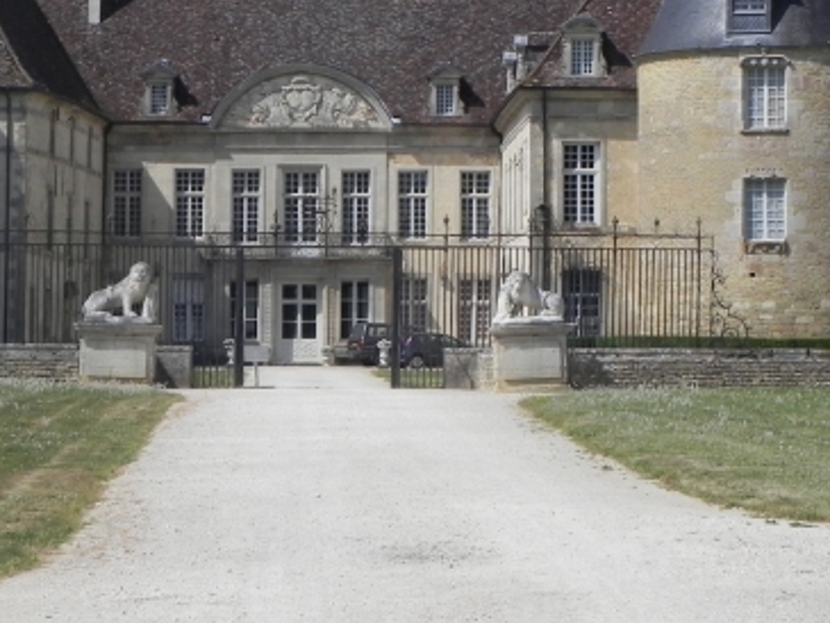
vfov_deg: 9.9
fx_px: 3574
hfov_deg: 13.2
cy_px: 148
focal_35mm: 149
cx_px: 355
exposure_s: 1/478
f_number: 8
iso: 160
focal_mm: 15.1
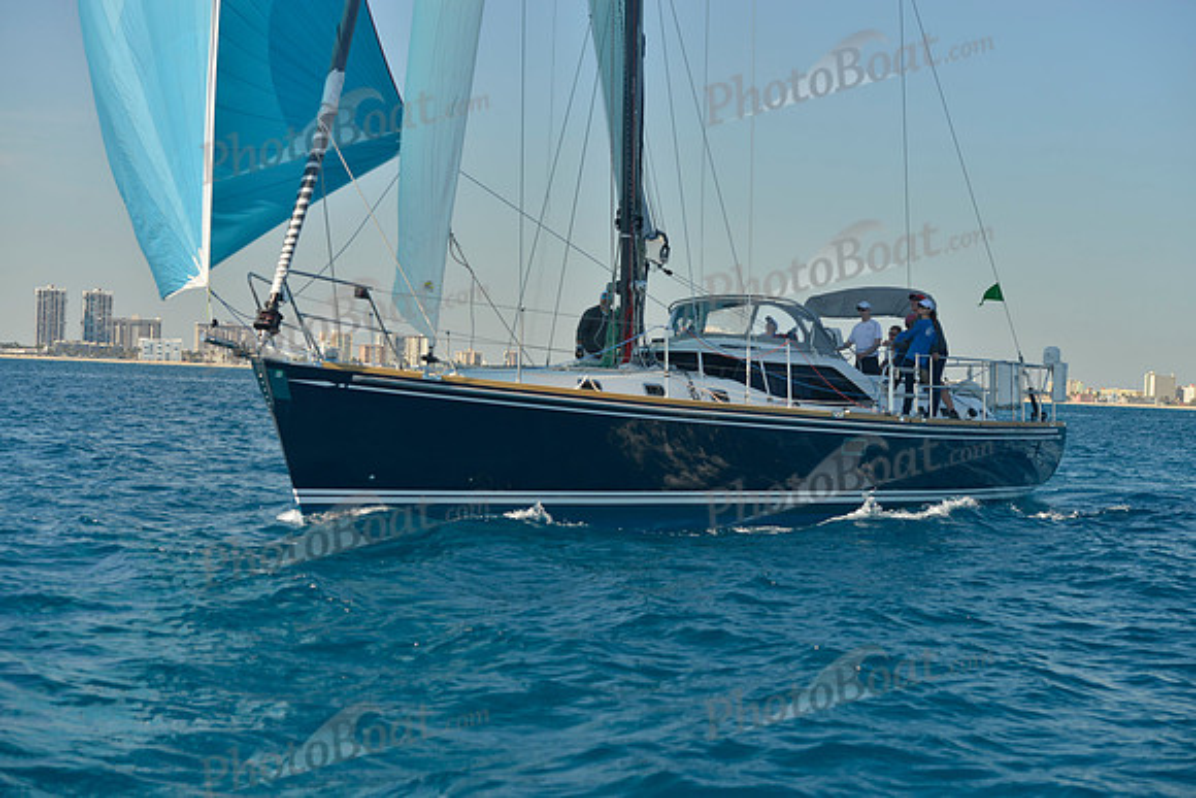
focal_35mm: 70
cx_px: 598
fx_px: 2326
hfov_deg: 28.8
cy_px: 399
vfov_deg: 19.5
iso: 200
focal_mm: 70
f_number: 6.3
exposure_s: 1/500
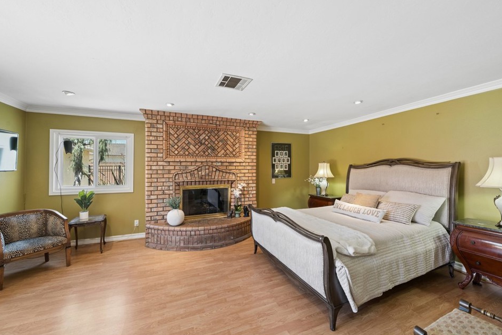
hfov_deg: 108.3
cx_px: 248
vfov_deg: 85.4
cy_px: 175
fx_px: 181
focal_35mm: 13
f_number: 8
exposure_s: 1/15
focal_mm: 12
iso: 400
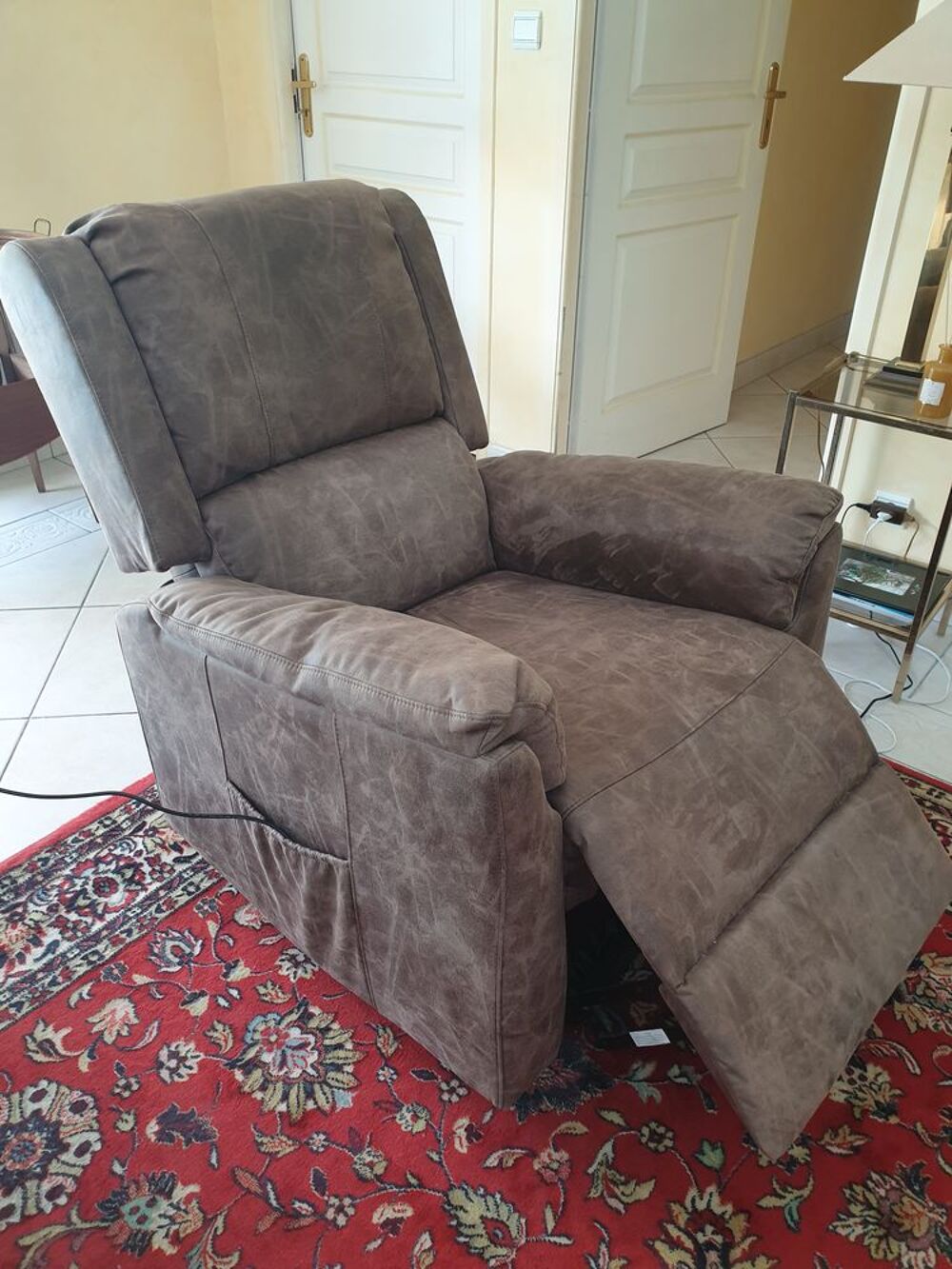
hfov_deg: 53.1
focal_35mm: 26
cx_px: 476
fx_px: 953
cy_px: 634
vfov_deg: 67.3
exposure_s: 1/50
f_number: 2.4
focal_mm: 4.3
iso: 125
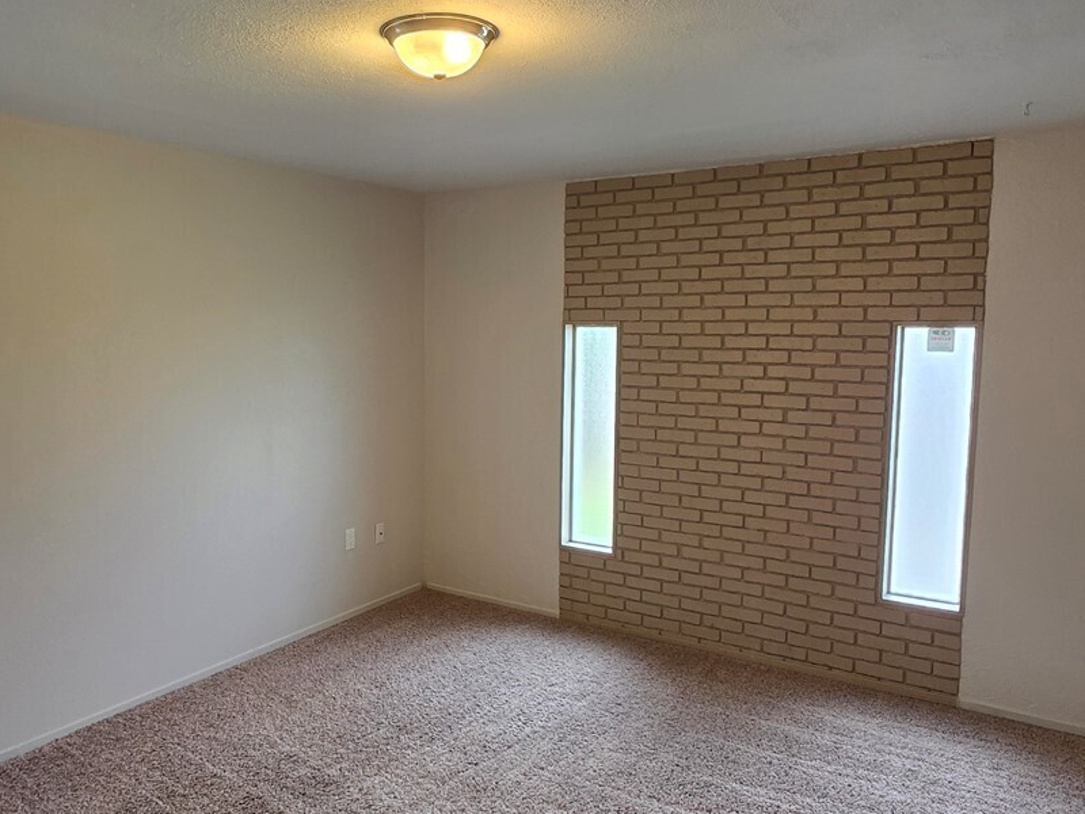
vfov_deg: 53.1
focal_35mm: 26
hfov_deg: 67.1
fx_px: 815
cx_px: 484
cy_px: 421
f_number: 1.9
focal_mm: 2.2
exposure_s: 1/120
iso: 160
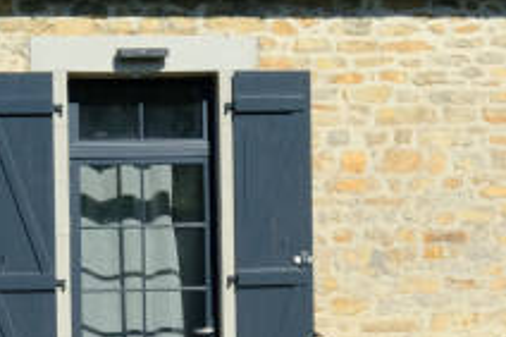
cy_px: 269
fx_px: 1390
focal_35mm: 99
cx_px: 155
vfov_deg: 13.7
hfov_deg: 20.5
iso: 800
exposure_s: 1/1500
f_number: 8
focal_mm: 13.8
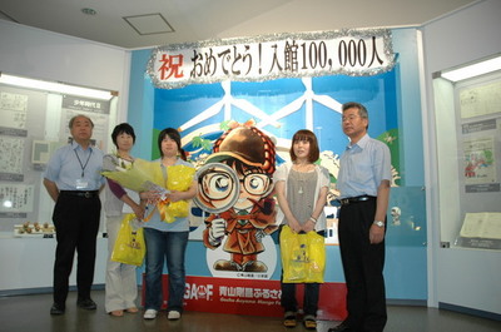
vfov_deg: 47.7
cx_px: 250
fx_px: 375
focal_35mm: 27
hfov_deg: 67.5
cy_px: 166
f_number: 3.5
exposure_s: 1/60
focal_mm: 18
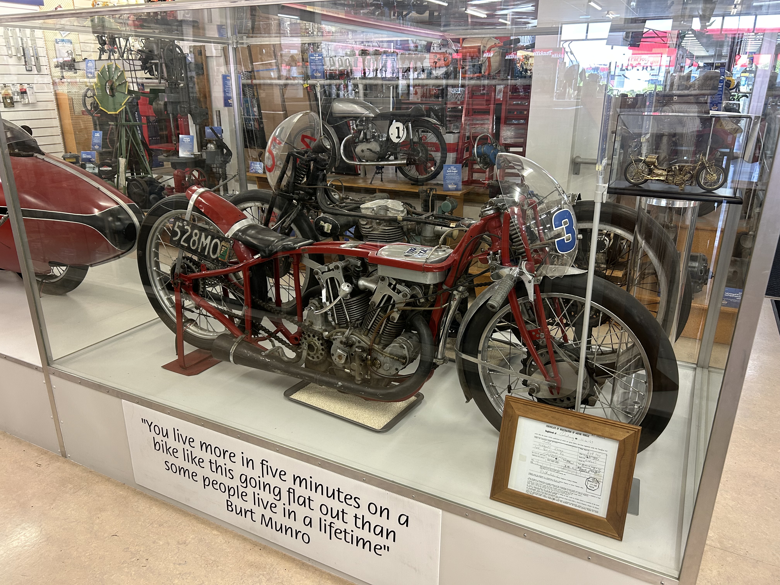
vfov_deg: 53.1
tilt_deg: -19.7
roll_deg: +0.4
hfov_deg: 67.3
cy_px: 292
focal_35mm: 26
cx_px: 390
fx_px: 586
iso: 125
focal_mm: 5.7
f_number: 1.5
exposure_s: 1/100
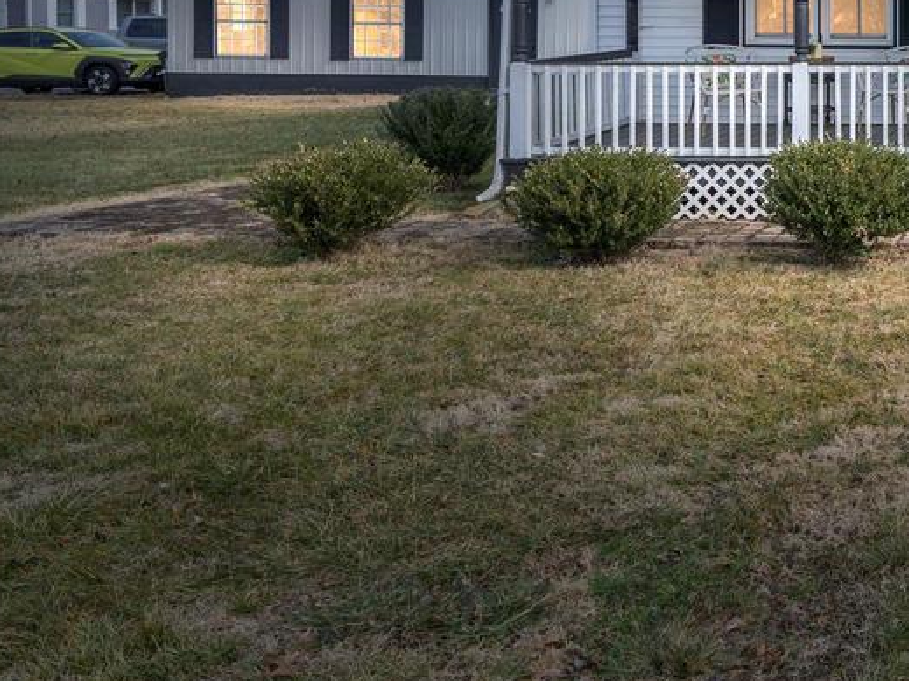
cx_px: 1105
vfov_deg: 33.9
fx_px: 1050
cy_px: 61
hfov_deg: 35.9
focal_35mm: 40
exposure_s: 1/250
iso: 160
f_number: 7.1
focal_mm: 15
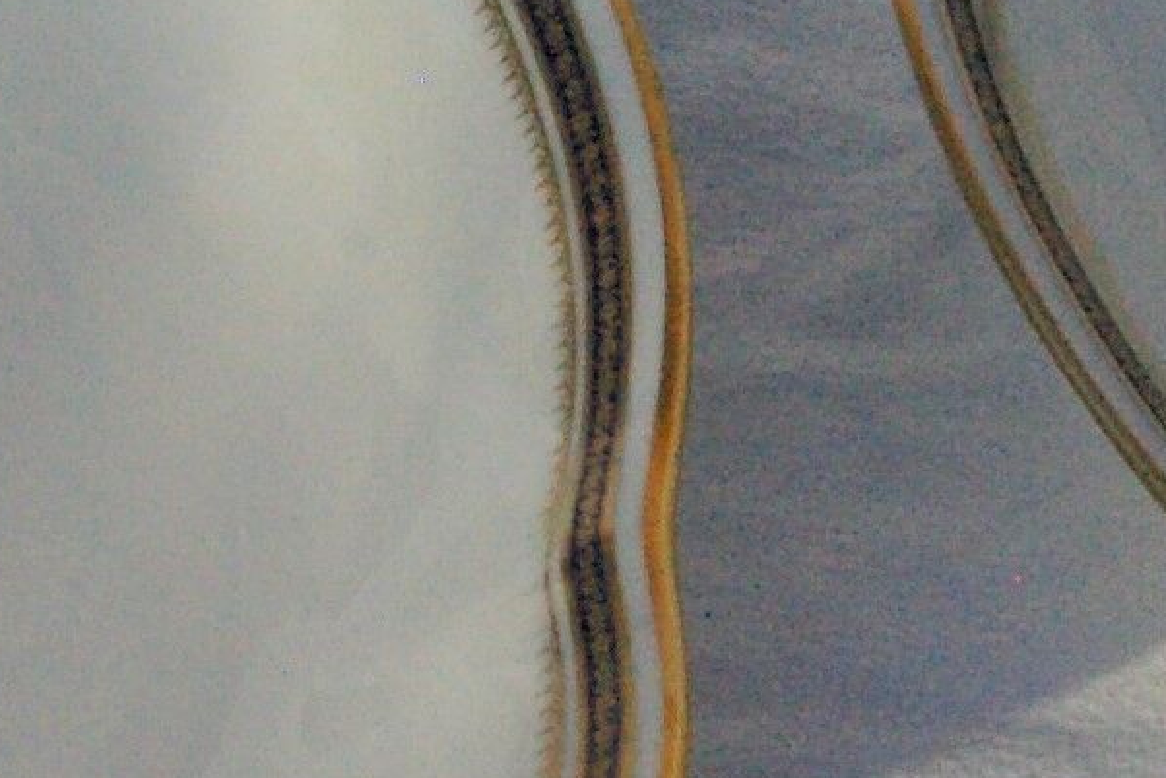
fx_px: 6317
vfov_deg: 7.0
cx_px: 685
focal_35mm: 195
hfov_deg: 10.5
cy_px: 223
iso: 1600
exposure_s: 1/1000
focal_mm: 26
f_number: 13
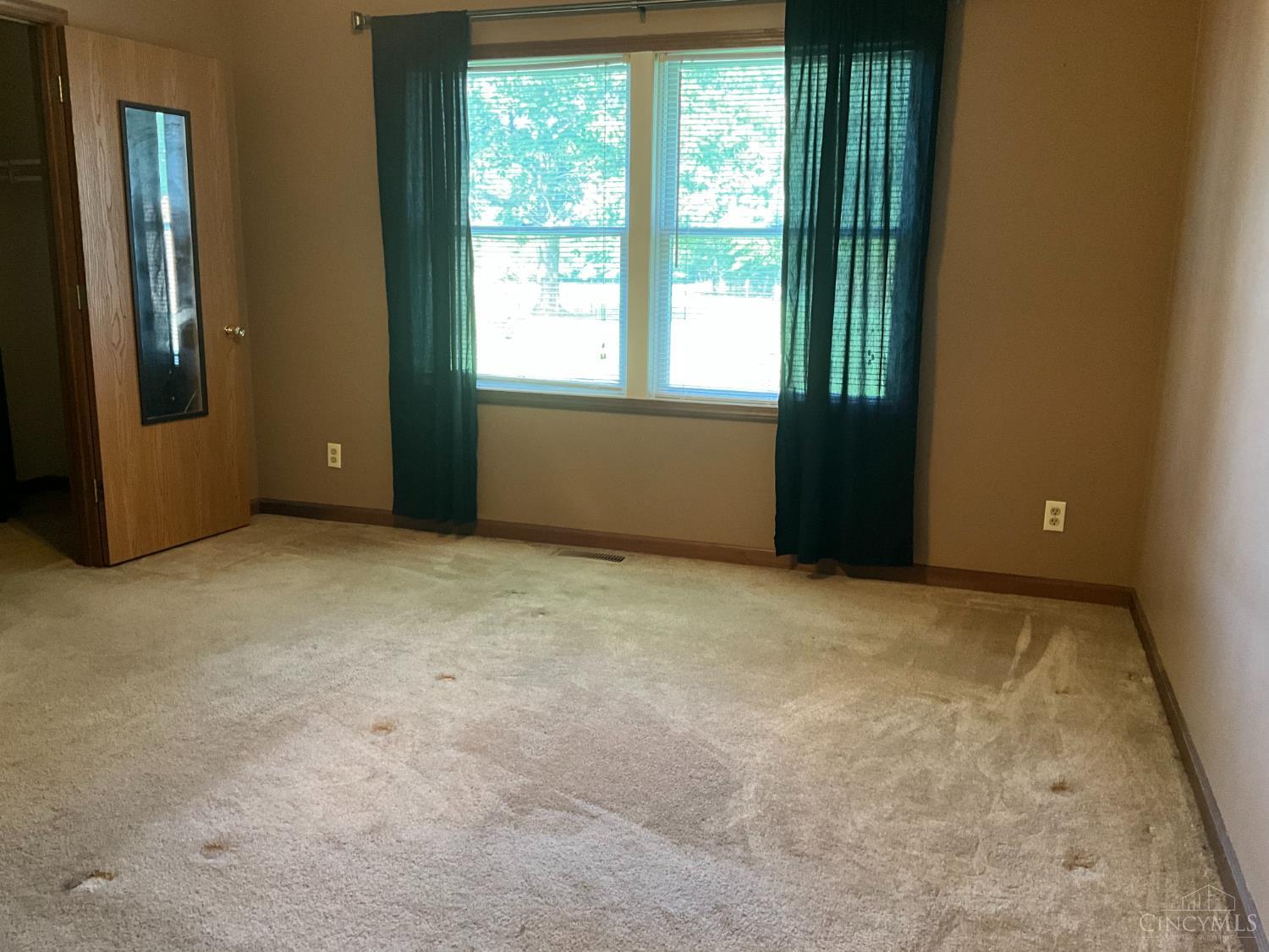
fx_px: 1063
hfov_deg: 61.7
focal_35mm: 29
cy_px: 476
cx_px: 634
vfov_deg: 48.2
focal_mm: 3
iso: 200
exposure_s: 1/40
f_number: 1.8
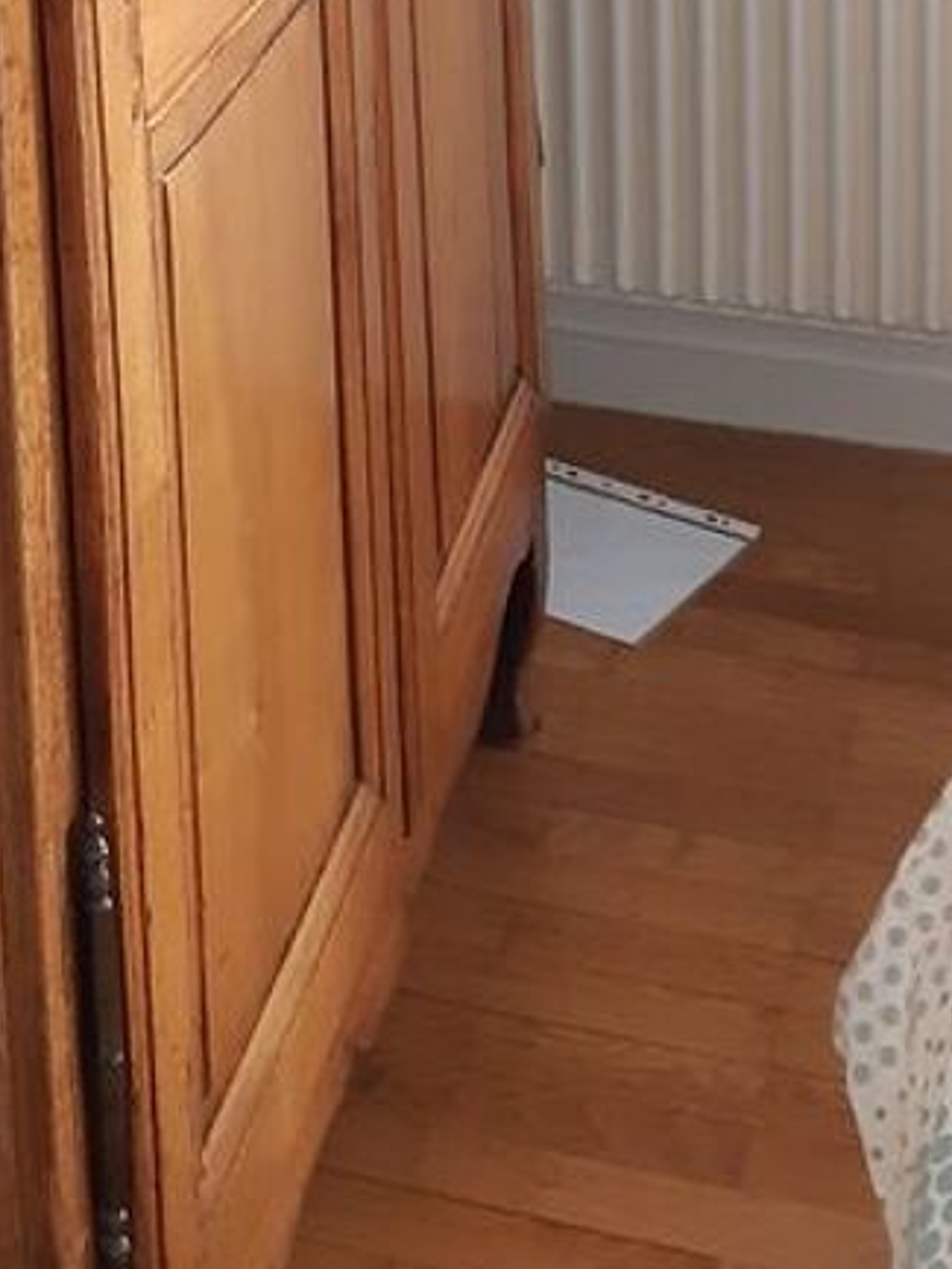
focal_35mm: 80
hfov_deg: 17.8
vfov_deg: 20.9
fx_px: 2932
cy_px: -599
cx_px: -114
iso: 200
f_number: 1.7
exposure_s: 1/40
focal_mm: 3.92
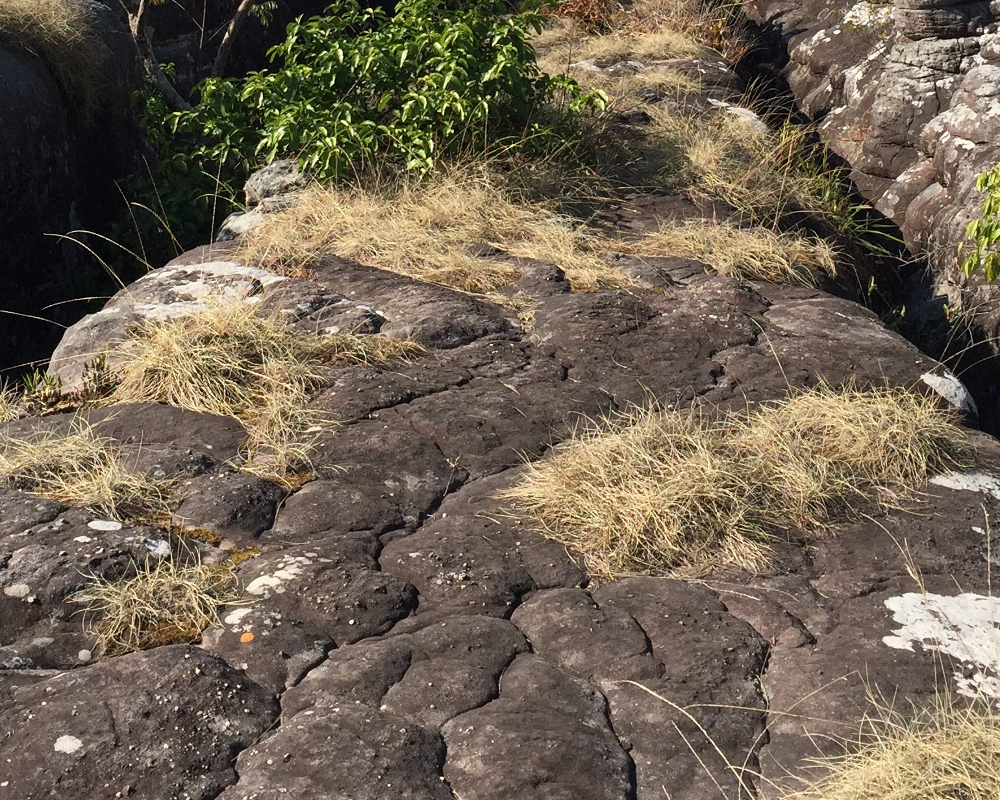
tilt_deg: -13.6
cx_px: 459
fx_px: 1776
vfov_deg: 24.4
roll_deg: +0.3
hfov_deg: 31.4
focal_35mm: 60
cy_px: 23
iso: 32
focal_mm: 4.15
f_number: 2.2
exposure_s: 1/1883
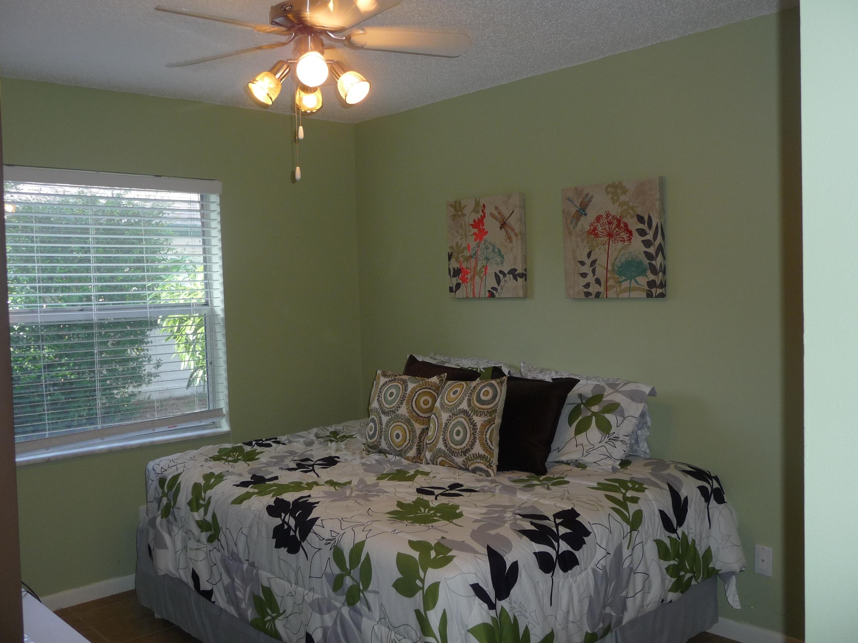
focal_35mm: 32
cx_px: 429
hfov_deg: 56.8
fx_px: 793
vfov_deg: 44.2
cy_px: 322
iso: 100
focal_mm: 4.7
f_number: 3.3
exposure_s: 1/30
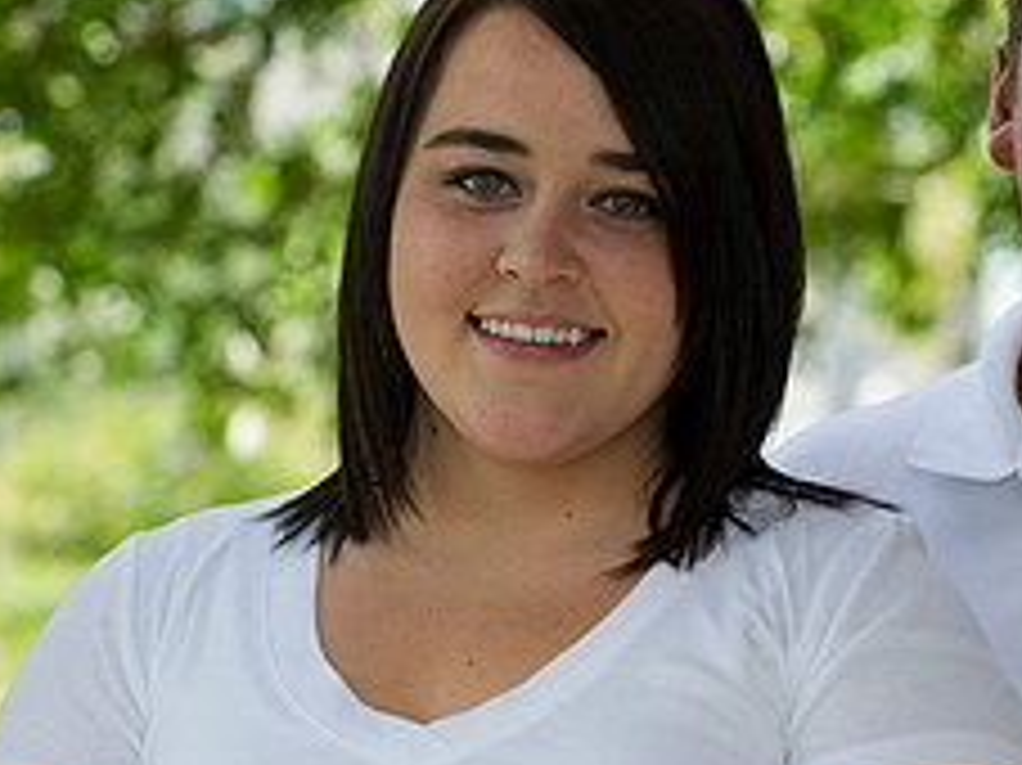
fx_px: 7613
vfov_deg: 5.8
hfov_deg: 7.7
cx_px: 927
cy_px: 468
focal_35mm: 258
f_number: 4.5
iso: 200
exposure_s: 1/125
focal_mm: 105
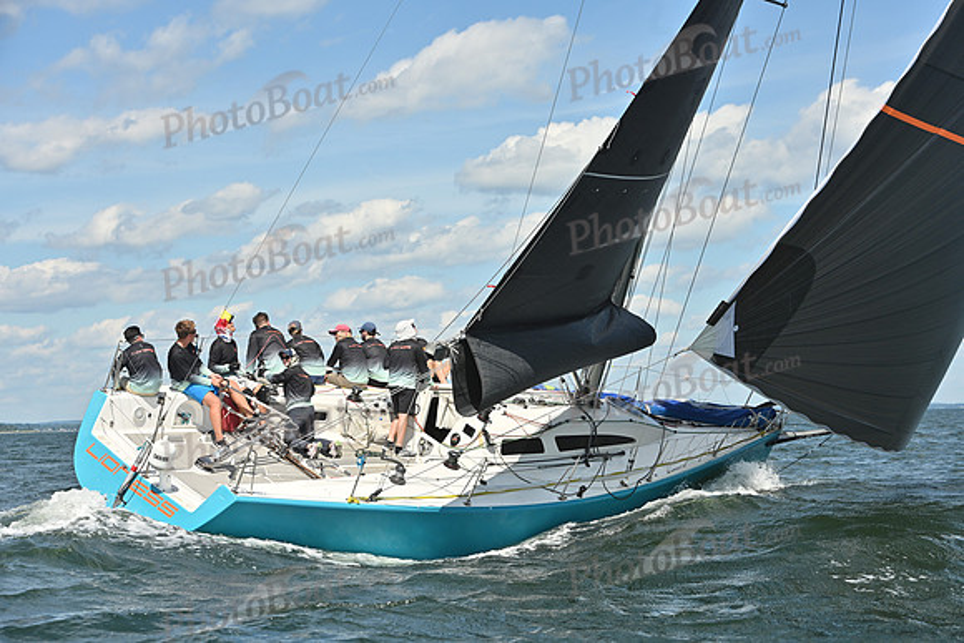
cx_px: 482
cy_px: 322
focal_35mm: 75
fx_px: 2009
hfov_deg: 27.0
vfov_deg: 18.2
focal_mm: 75
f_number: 7.1
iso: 250
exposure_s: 1/1600
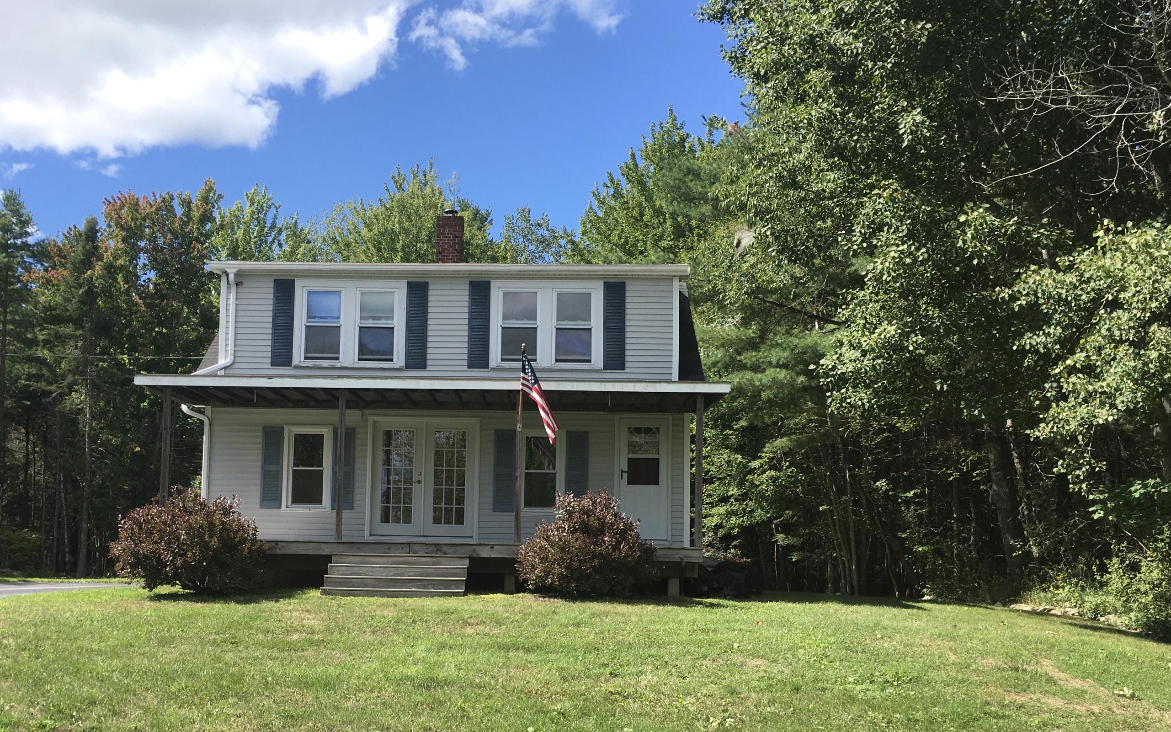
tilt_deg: +5.7
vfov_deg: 35.1
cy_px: 474
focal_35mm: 36
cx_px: 498
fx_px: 1149
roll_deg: -0.8
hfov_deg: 53.8
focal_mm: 4.15
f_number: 2.2
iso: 25
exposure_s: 1/1083
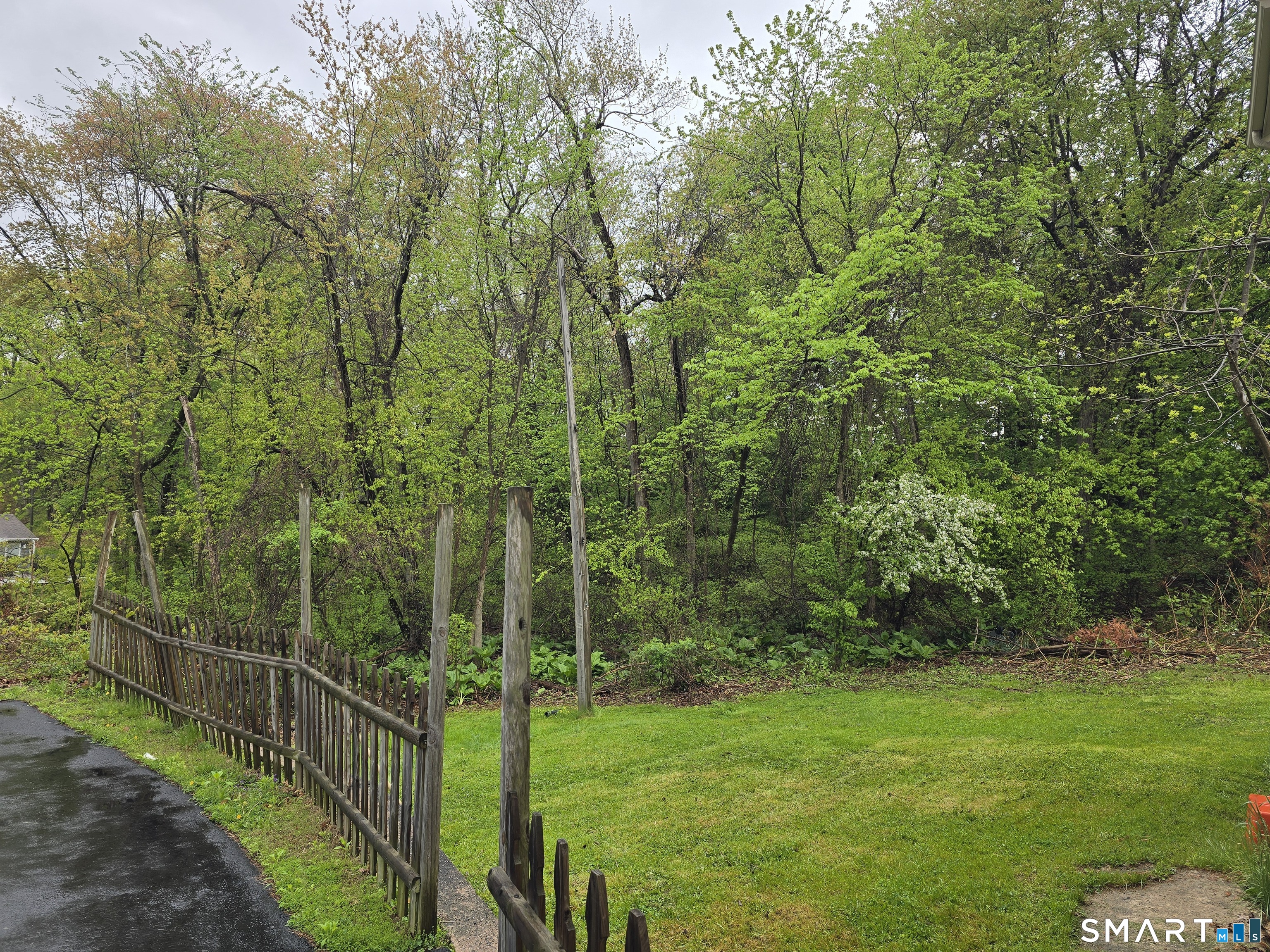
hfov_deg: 73.9
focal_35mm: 23
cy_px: 476
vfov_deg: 58.9
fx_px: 844
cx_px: 635
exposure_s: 1/225
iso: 12
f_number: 1.7
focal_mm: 6.3
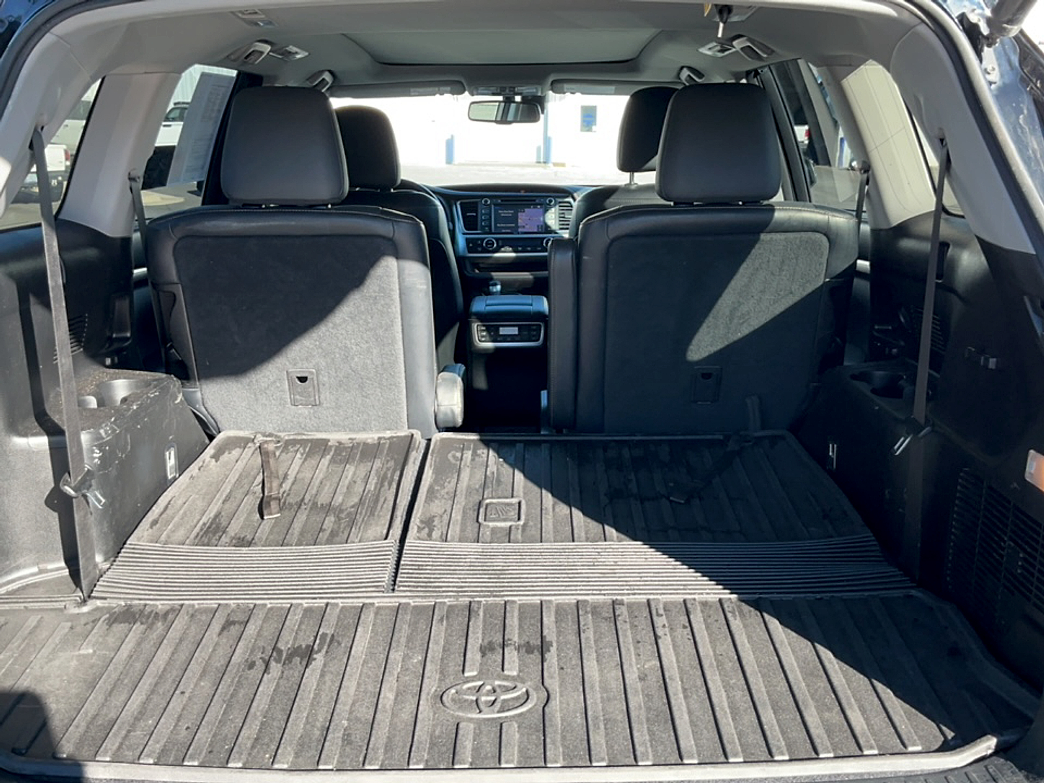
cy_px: 392
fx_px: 905
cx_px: 522
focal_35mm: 30
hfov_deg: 60.0
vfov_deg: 46.8
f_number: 1.8
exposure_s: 1/120
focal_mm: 3
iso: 20
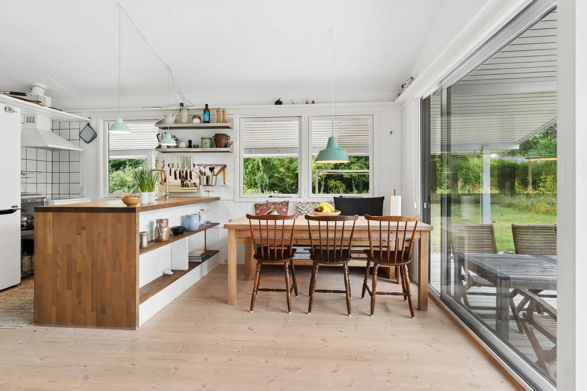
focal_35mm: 18
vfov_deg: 67.4
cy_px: 196
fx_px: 293
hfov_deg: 90.0
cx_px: 294
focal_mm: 12
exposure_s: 1/13
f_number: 8
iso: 200
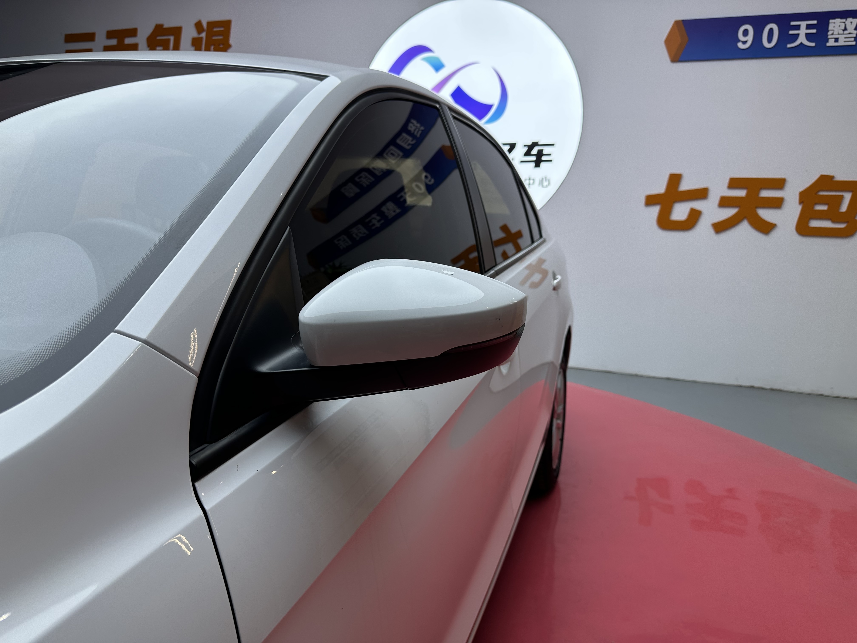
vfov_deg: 56.8
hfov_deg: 71.6
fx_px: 594
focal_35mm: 24
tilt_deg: -10.0
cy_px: 322
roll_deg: -2.1
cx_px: 428
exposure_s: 1/128
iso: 64
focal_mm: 6.86
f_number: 1.78
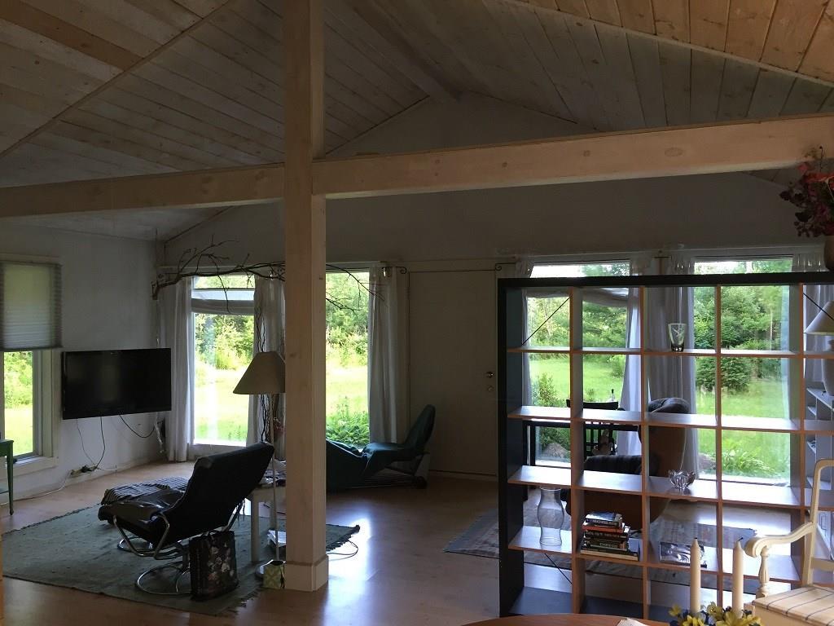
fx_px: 699
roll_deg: -0.8
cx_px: 417
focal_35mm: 29
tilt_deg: -1.1
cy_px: 313
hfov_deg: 61.7
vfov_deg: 48.2
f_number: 2.2
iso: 40
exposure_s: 1/30
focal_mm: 4.15
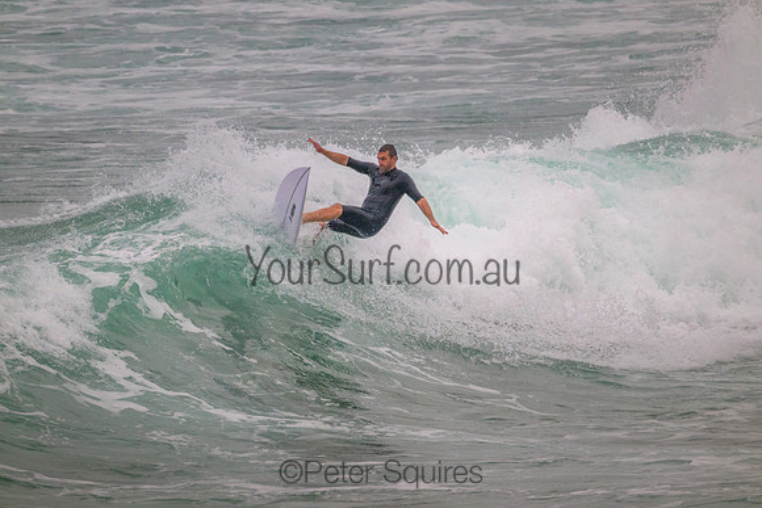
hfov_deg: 2.6
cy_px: 254
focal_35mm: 800
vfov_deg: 1.7
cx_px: 381
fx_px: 16937
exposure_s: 1/1250
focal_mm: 800
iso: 2200
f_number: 11
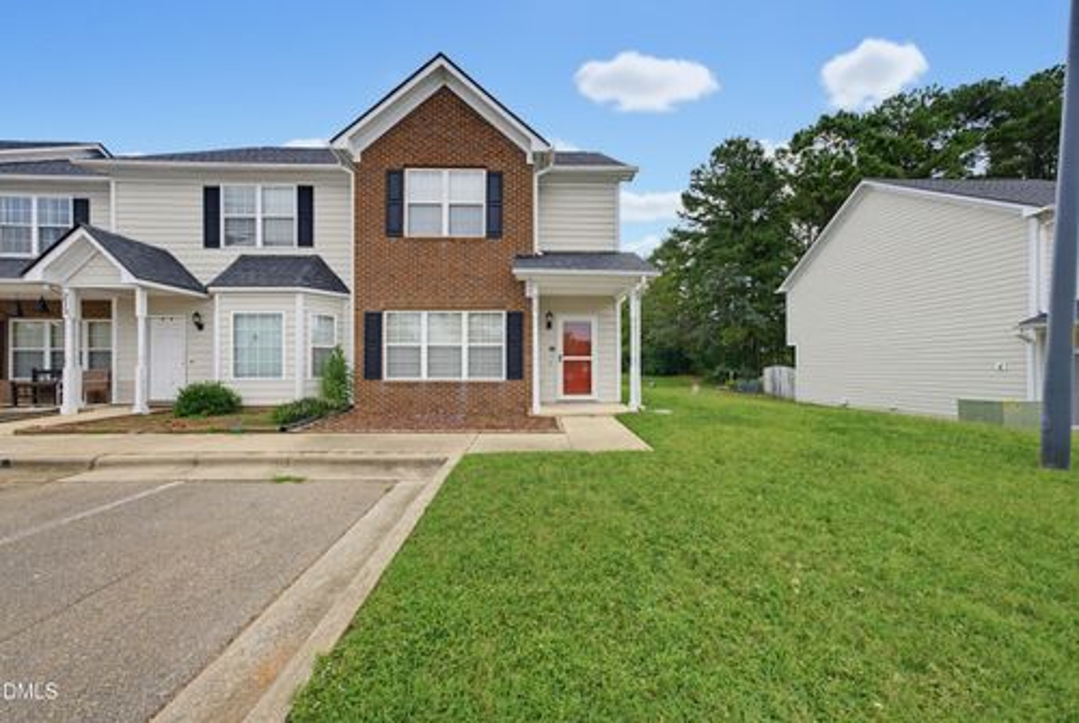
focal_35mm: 12
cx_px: 540
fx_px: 360
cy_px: 362
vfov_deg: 90.2
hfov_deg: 112.5
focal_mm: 12
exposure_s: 1/30
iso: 125
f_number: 7.1
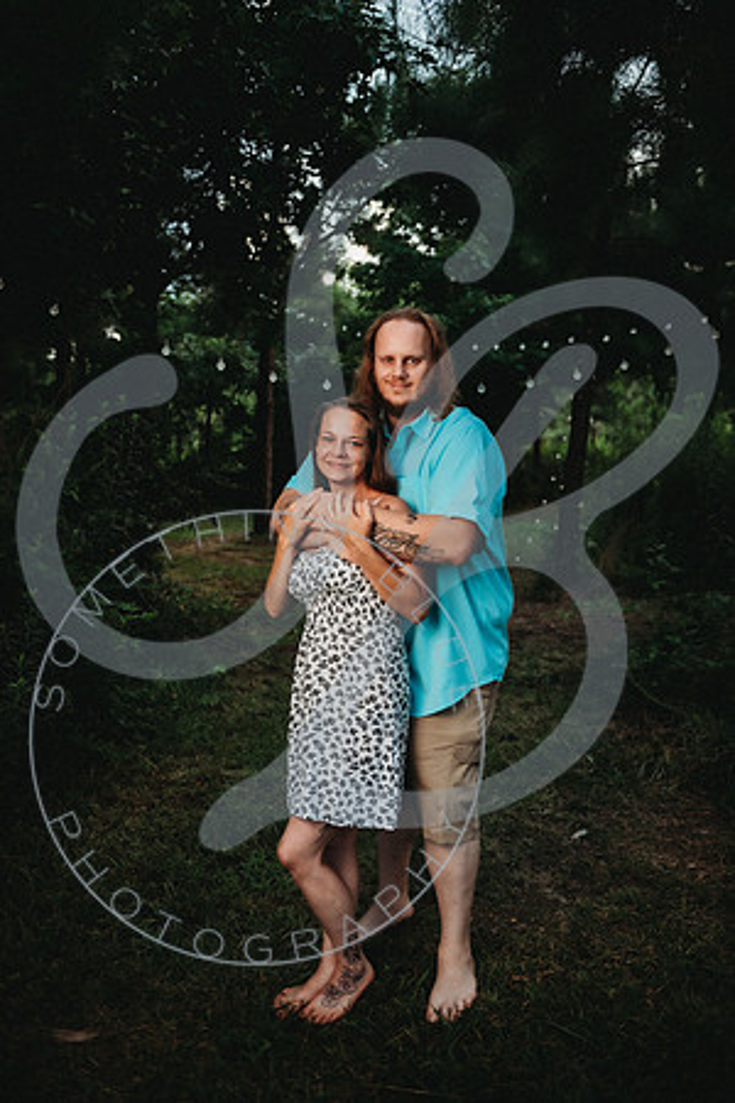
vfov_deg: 55.8
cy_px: 552
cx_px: 368
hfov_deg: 38.9
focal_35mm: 34
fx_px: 1041
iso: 100
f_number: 2.8
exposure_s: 1/320
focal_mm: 34
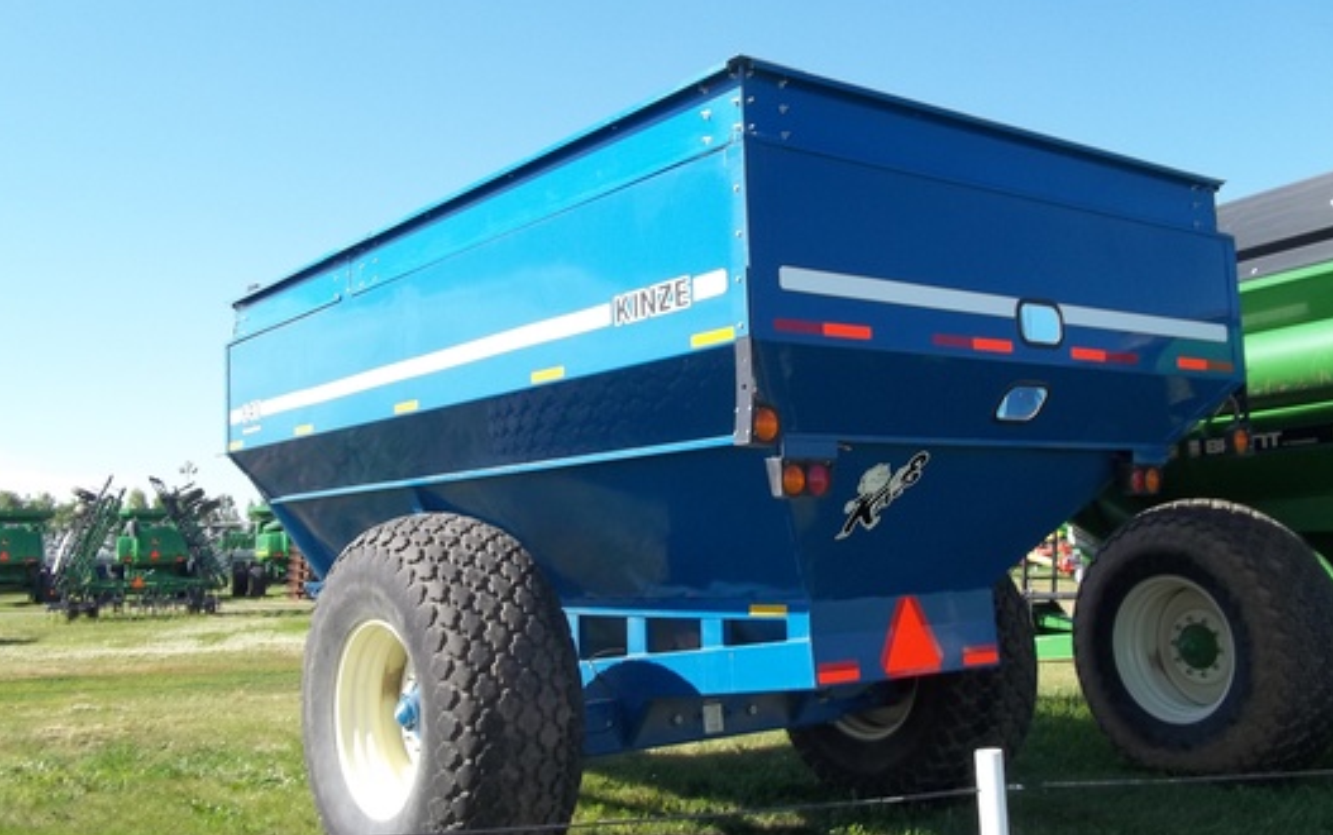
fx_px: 1272
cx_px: 663
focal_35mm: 35
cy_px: 450
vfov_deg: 36.3
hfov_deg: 55.3
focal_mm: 5.7
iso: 64
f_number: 8.8
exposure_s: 1/60
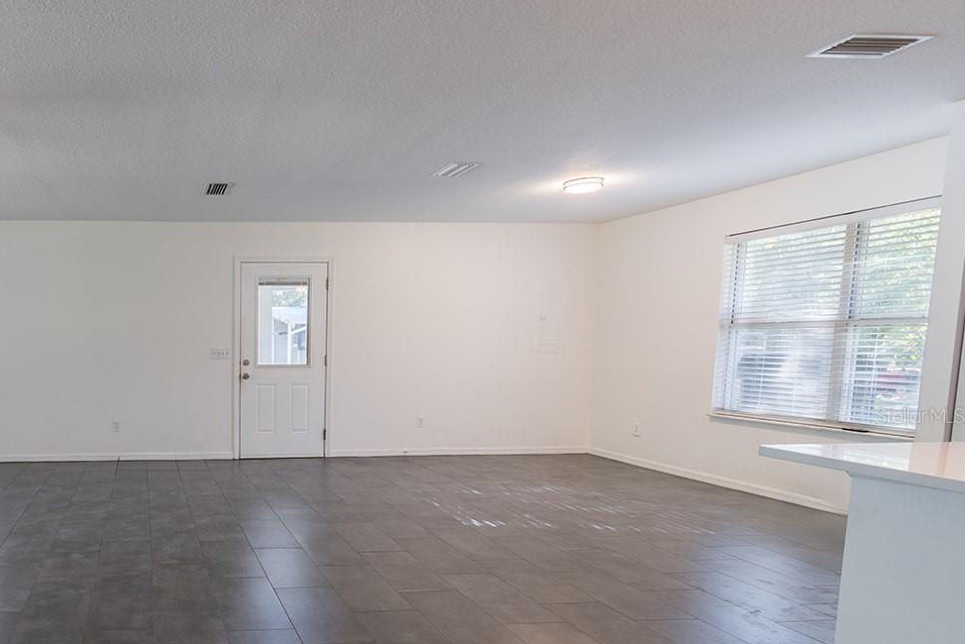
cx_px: 176
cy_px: 415
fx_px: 617
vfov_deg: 54.3
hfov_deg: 67.9
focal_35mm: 23
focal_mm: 14
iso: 250
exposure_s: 1/60
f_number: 6.3
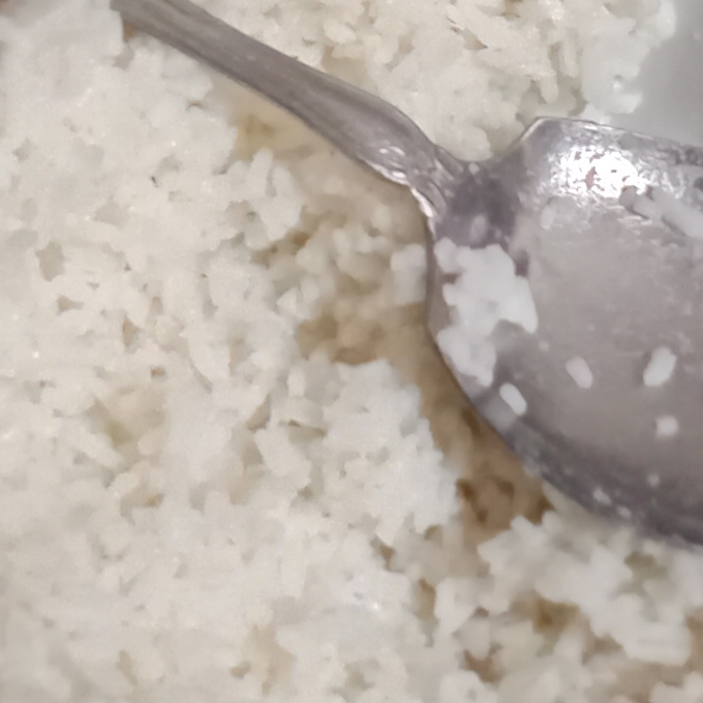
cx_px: 556
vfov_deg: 11.3
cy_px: -295
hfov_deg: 11.7
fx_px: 3423
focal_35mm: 149
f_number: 1.8
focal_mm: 4.05
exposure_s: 1/33.3
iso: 921
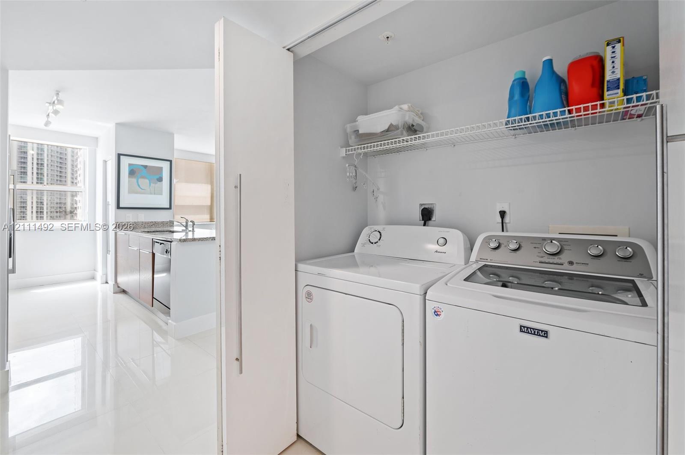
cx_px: 342
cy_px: 228
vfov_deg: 77.2
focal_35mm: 15
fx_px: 285
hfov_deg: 100.5
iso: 200
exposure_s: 1/5
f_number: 8
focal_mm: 15
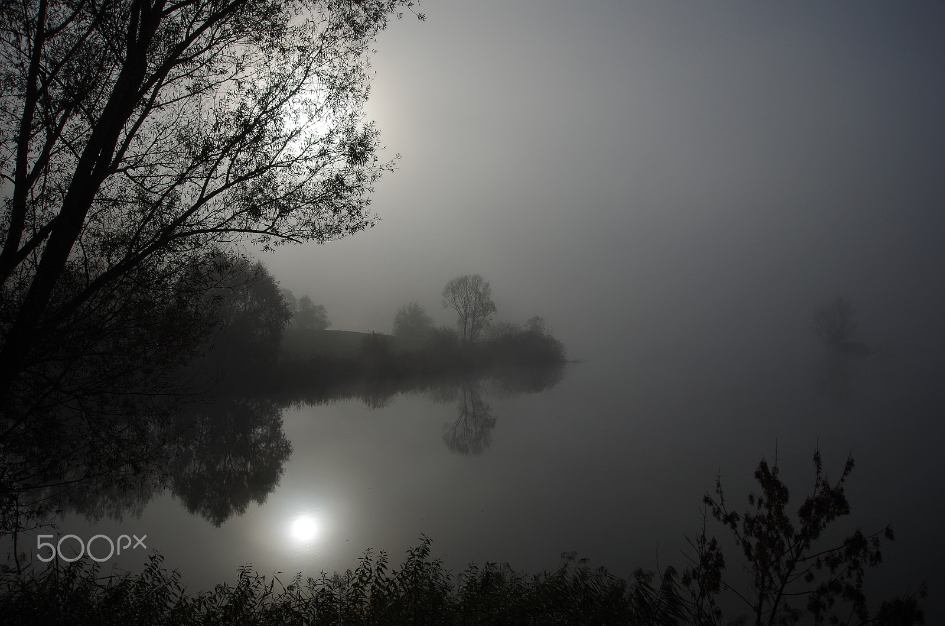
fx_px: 786
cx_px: 472
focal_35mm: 30
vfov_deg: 43.4
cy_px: 313
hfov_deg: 62.0
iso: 100
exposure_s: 1/2000
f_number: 5.6
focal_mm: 20
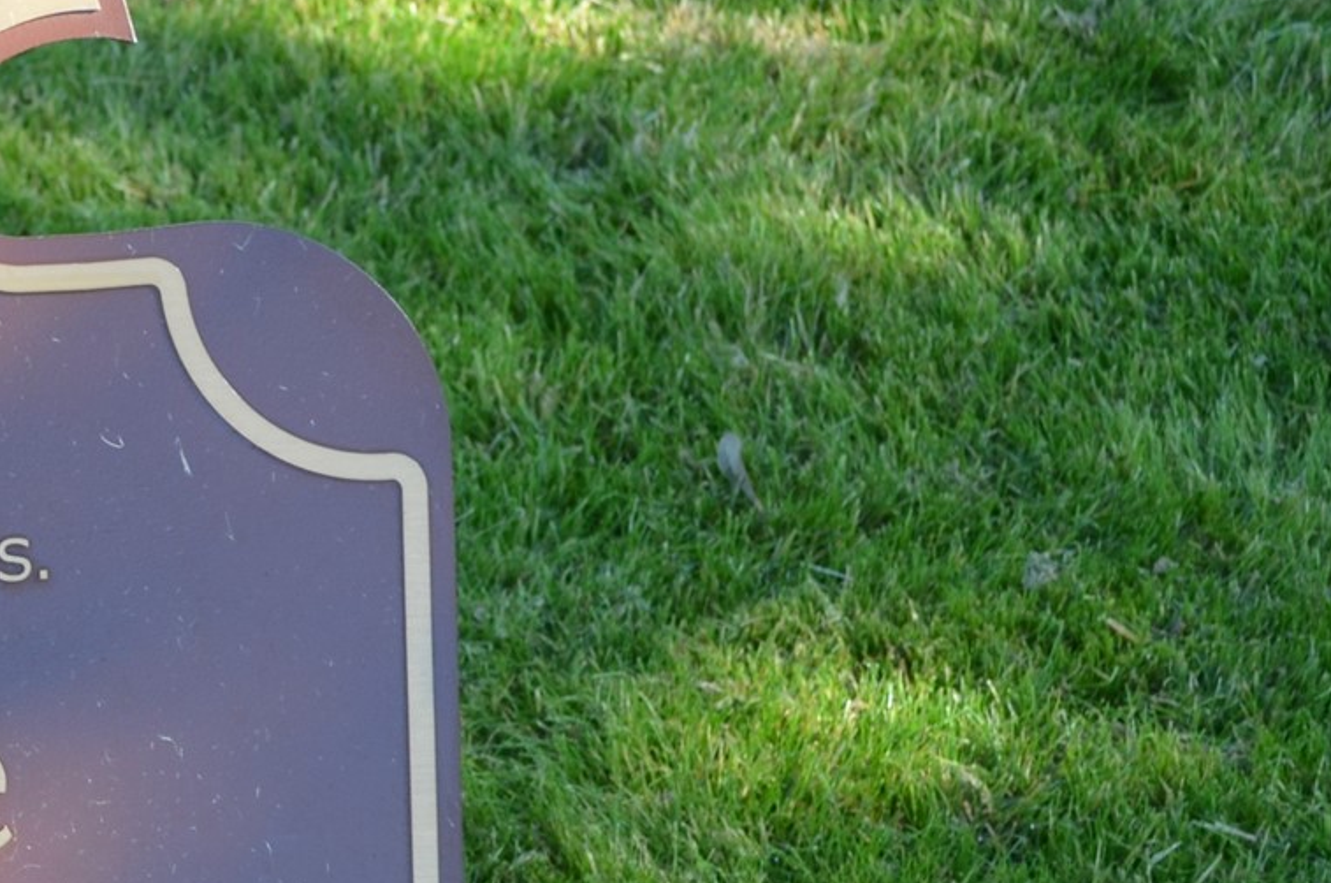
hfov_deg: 12.2
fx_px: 6053
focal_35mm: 164
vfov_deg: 8.3
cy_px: 782
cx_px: -421
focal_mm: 38
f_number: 5.6
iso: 200
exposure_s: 1/125
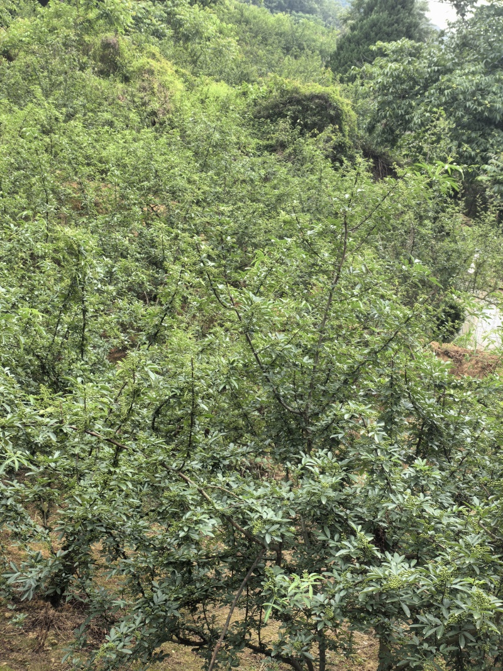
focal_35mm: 55
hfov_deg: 26.6
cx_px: 252
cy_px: 336
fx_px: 1066
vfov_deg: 34.9
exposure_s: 1/239
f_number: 2
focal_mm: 5.75
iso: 50
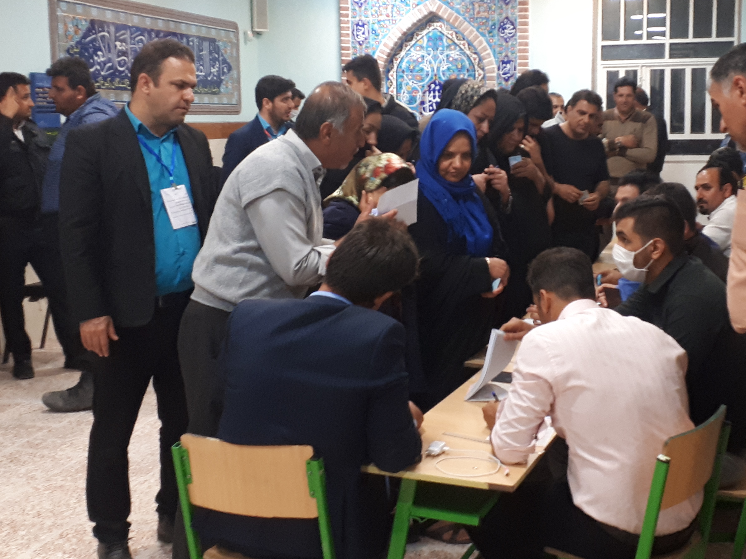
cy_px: 232
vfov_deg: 28.0
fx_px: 1120
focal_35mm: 52
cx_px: 464
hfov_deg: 36.6
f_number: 1.9
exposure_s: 1/25
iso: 200
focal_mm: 3.6
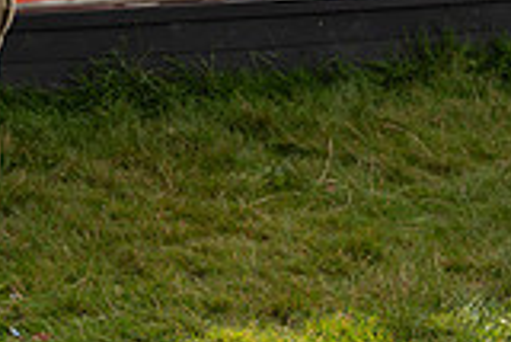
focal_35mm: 138
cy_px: -200
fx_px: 1961
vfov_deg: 9.6
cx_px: -38
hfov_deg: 14.5
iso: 125
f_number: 4
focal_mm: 38
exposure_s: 1/640
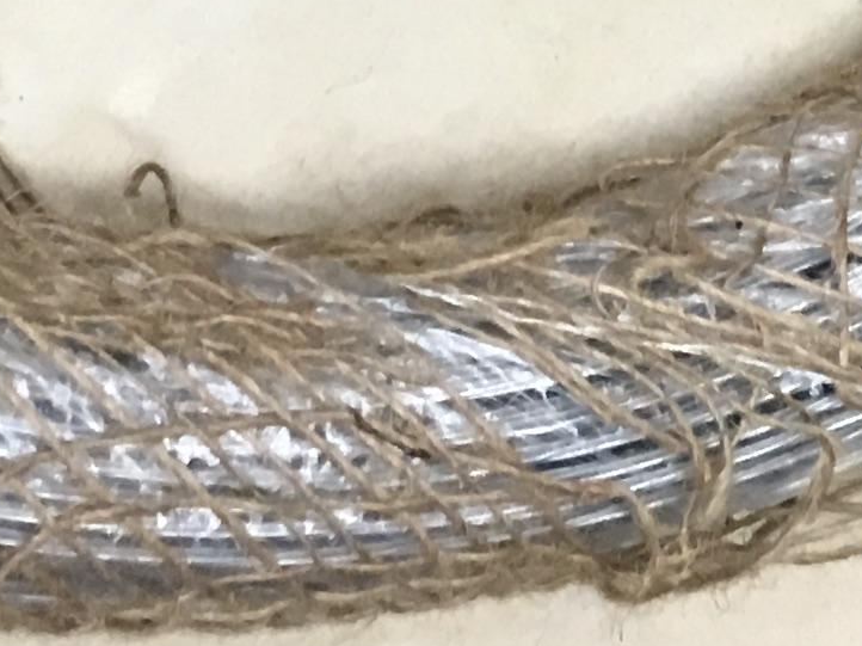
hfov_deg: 12.2
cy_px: -1071
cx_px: 325
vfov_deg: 8.2
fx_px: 4033
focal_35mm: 162
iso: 80
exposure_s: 1/17
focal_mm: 4.15
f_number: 2.2
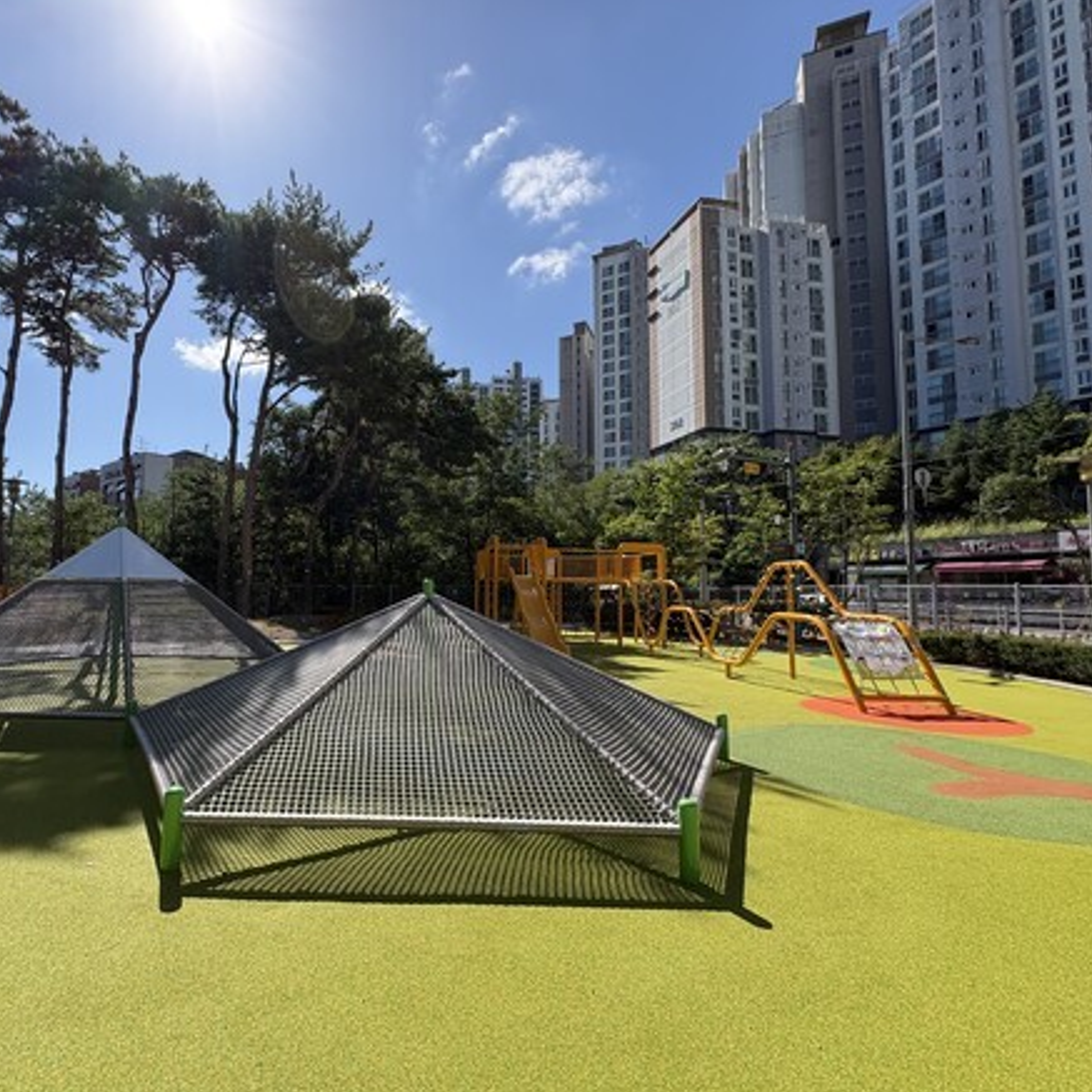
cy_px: 540
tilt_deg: +4.4
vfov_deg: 84.0
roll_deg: -0.9
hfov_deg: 82.5
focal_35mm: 17
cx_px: 415
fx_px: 607
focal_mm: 2.22
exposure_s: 1/1748
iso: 64
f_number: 2.2
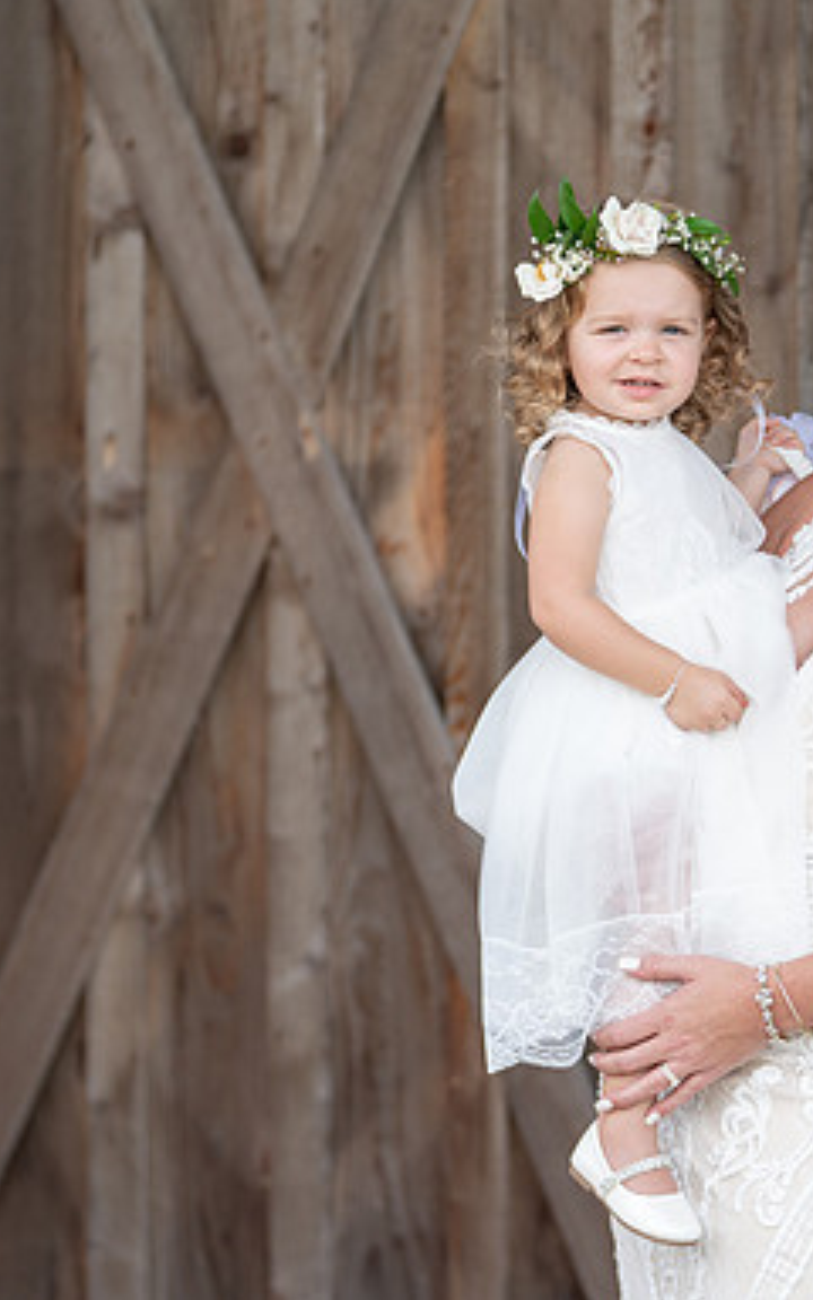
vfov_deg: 12.1
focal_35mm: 173
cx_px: 833
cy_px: 657
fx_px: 6133
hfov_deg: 7.5
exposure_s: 1/250
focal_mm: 106
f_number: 2.8
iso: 100
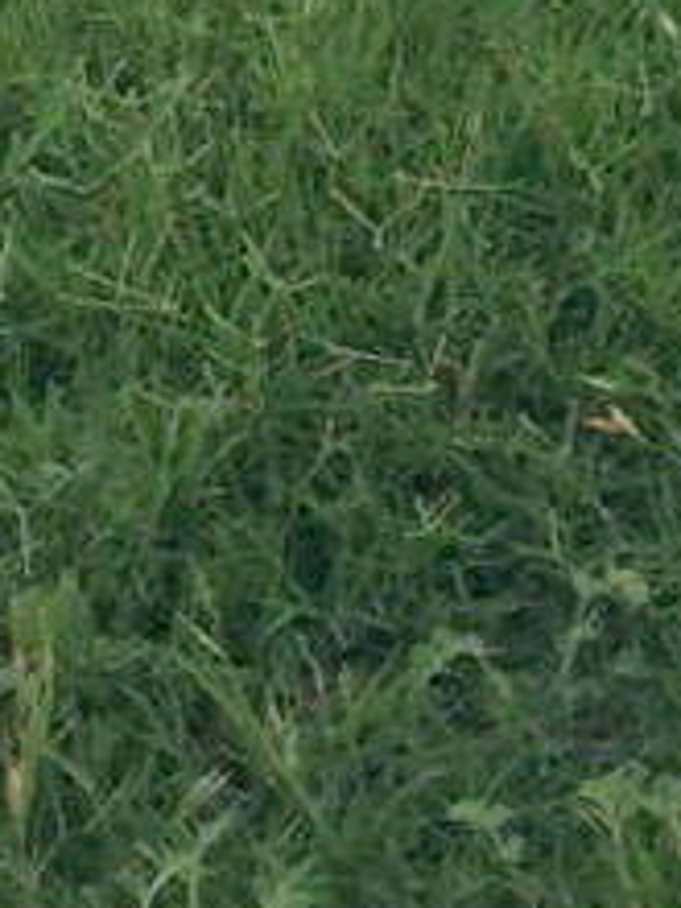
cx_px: 1700
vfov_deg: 7.6
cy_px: -2035
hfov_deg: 6.5
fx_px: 5718
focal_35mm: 218
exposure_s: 1/336
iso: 32
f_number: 2.2
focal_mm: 4.12
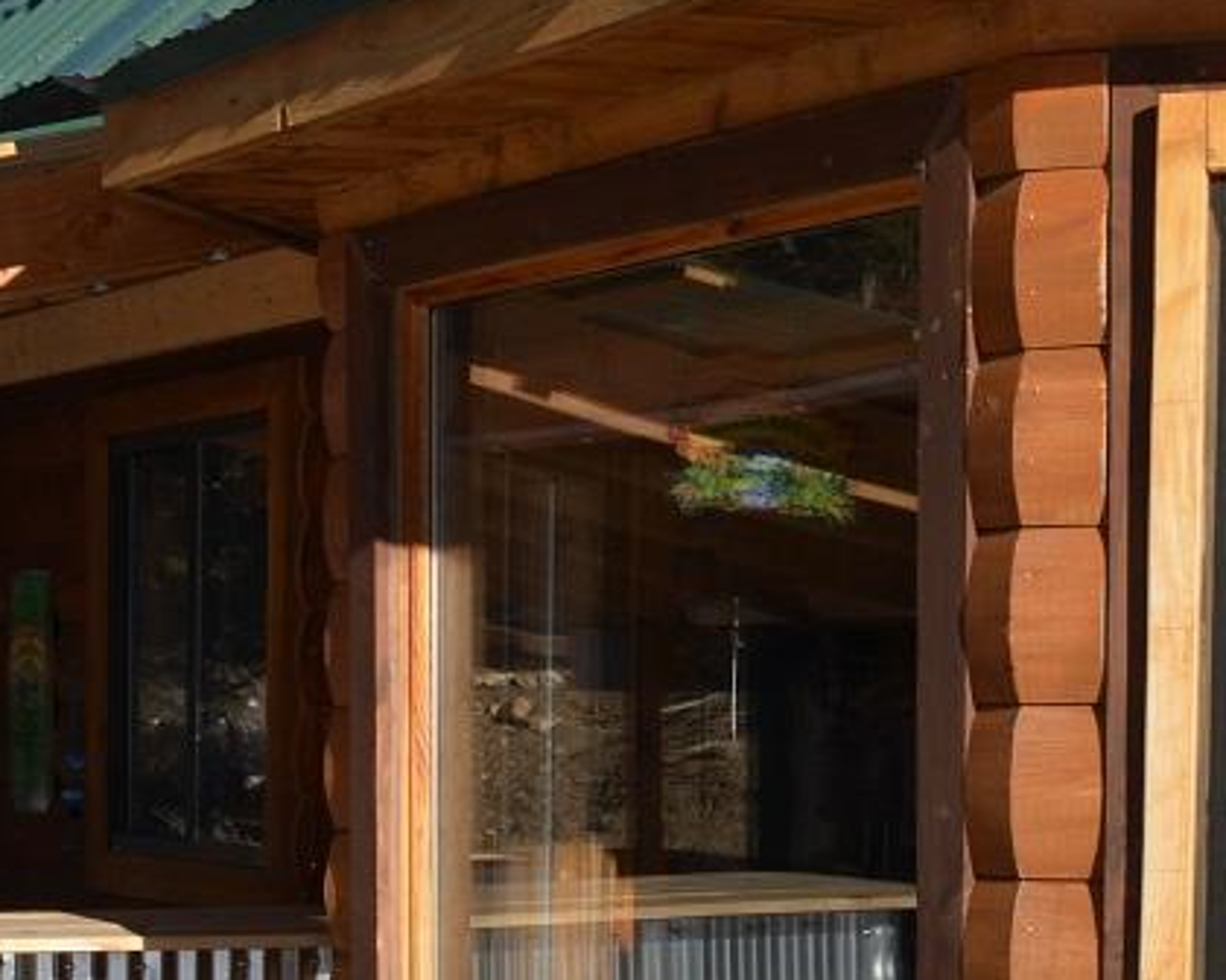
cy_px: 1079
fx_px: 3592
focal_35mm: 99
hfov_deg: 19.0
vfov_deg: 15.2
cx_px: 85
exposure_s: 1/200
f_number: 10
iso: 100
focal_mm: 24
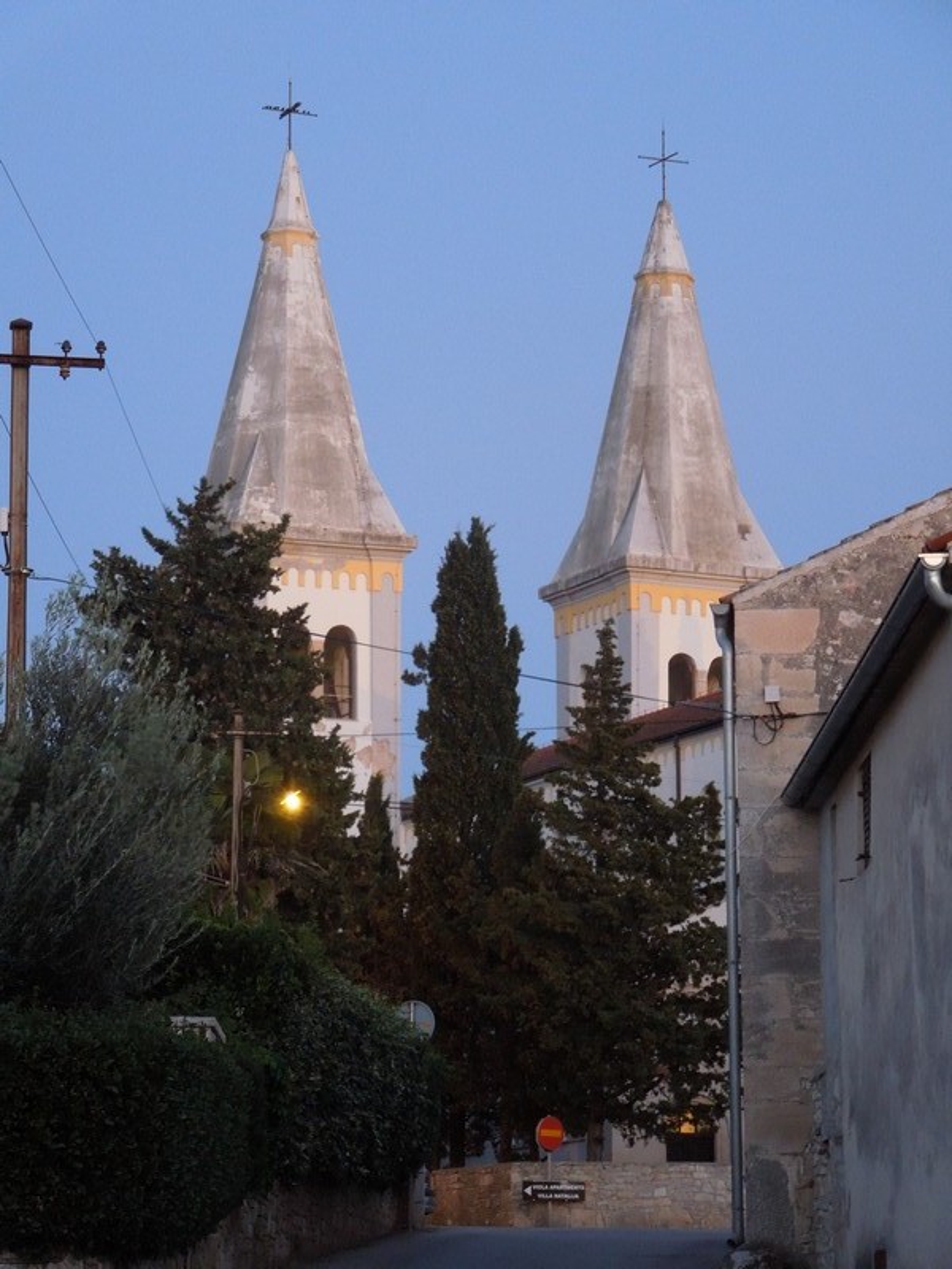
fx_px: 4364
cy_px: 634
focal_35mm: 119
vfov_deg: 16.6
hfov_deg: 12.5
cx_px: 476
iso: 800
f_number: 4.8
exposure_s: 1/5
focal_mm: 21.5
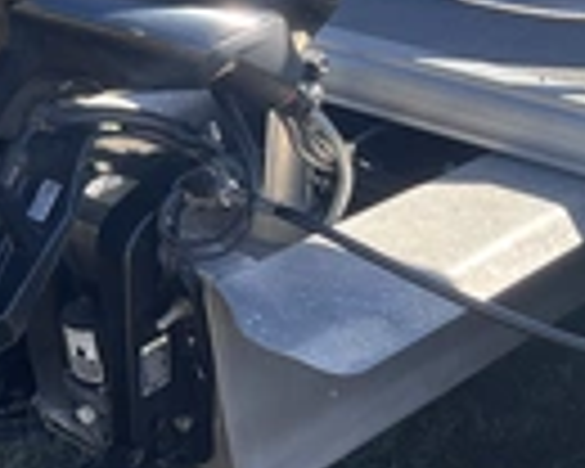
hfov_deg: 20.2
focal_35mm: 87
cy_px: 86
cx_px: -171
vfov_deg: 17.5
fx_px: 1506
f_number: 1.8
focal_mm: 3
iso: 25
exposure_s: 1/495
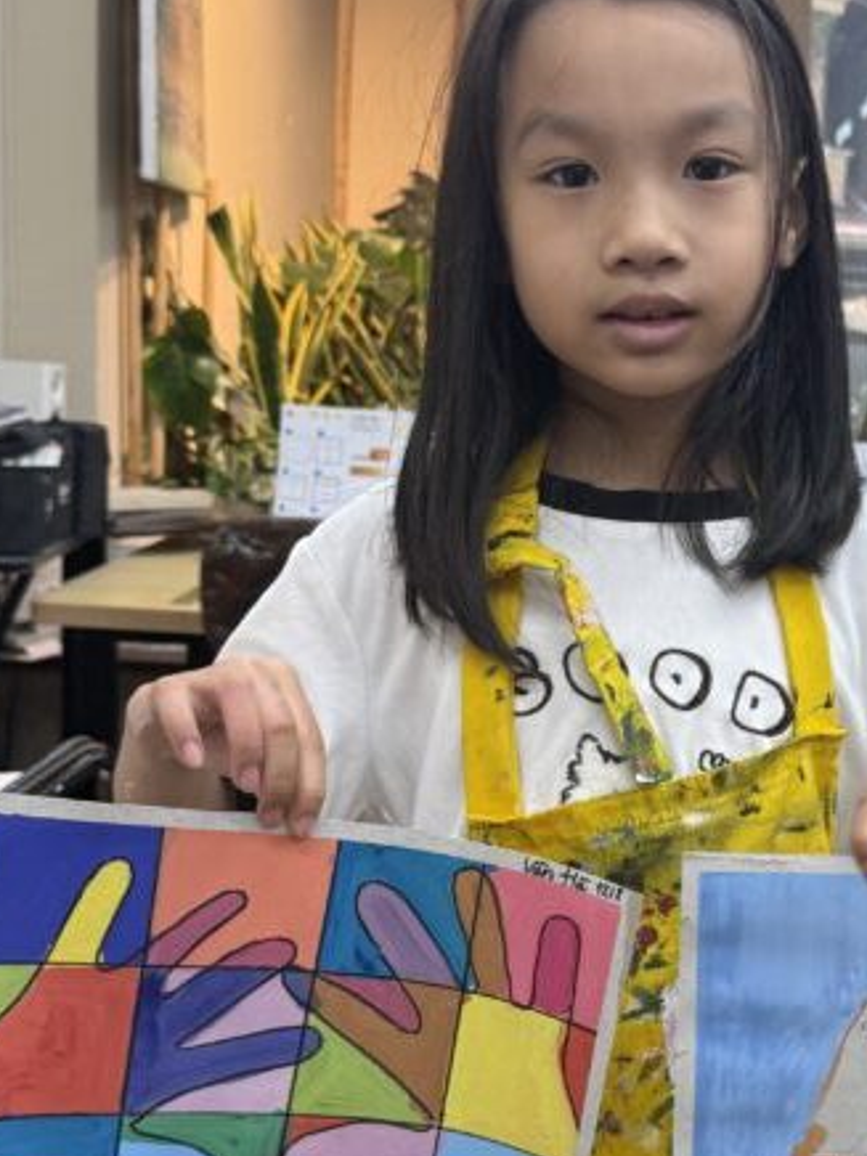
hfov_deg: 26.1
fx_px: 1837
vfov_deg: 34.9
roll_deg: -5.4
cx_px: 679
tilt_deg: -9.1
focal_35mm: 55
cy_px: 676
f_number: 1.78
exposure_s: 1/100
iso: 64
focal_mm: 6.76
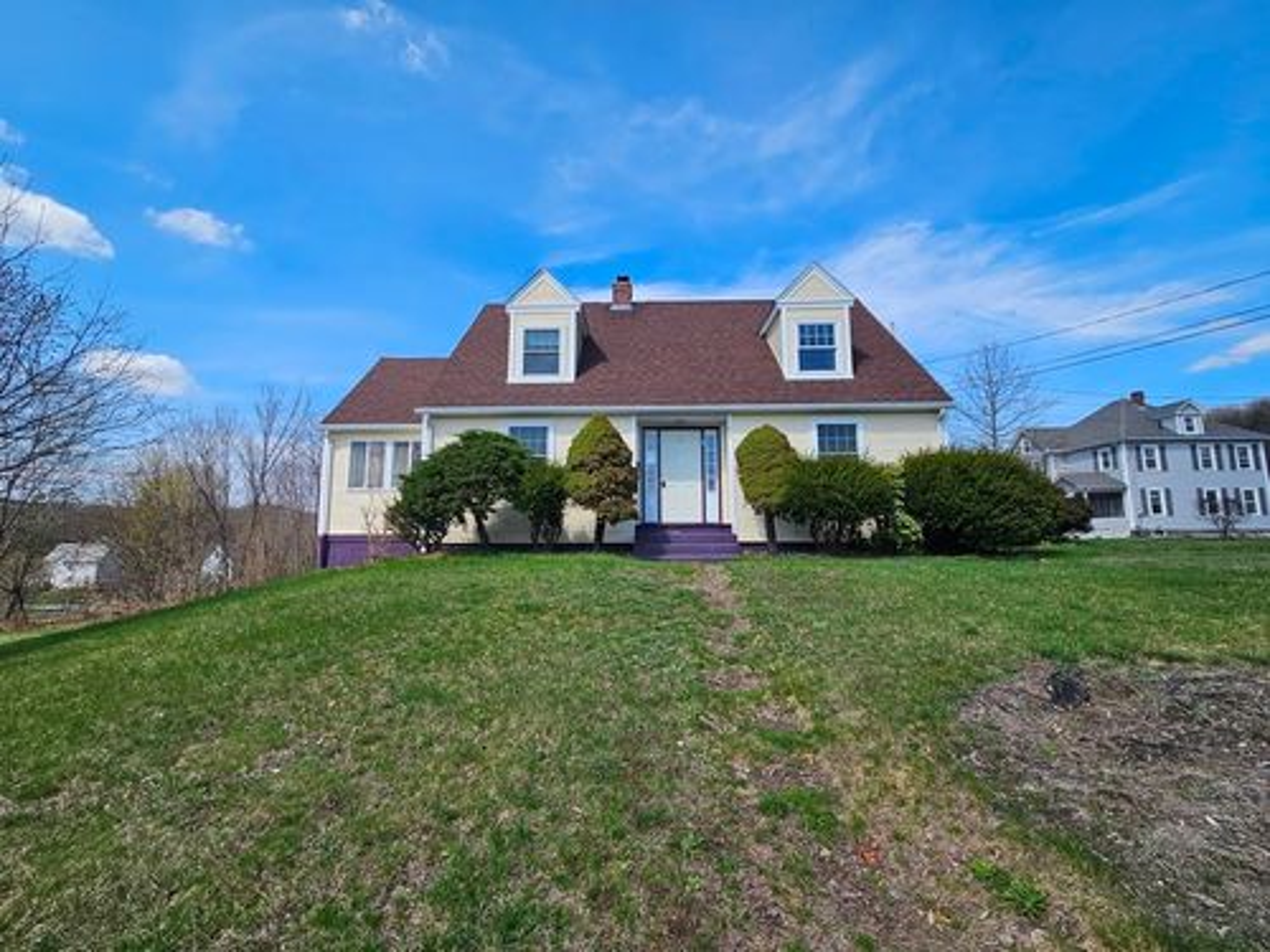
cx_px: 635
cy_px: 476
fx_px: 477
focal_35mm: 13
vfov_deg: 89.9
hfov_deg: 106.2
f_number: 2.2
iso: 50
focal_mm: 2.2
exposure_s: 1/1946
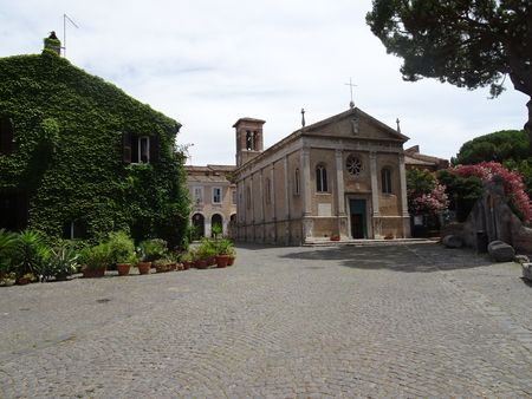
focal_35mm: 24
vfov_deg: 56.9
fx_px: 369
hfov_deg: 71.6
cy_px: 200
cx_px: 266
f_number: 3.5
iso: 80
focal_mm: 4.1
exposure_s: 1/1000
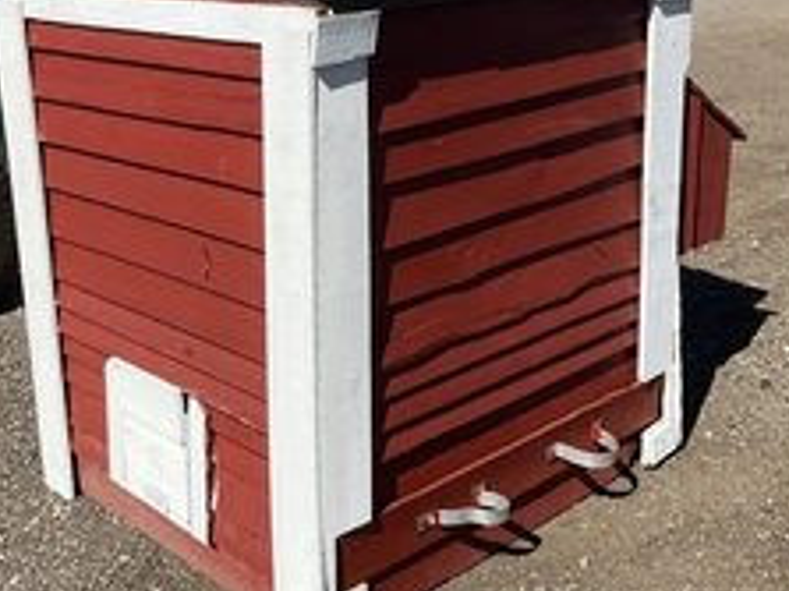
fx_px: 1185
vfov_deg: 27.9
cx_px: 301
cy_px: 234
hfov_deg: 36.6
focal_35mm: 52
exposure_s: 1/2141
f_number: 1.8
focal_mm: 3
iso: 25
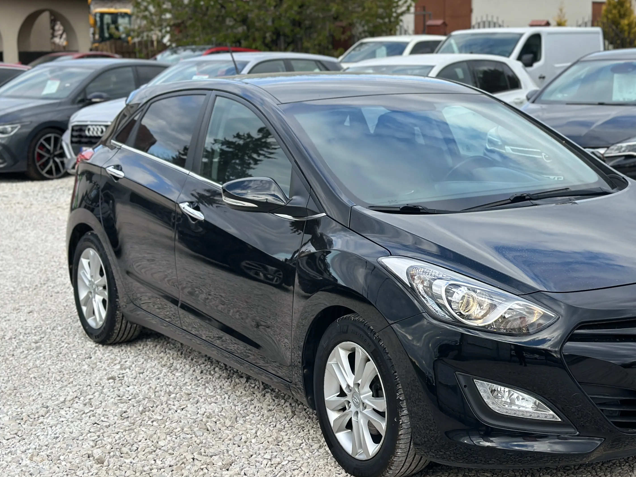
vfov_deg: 22.6
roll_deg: +0.9
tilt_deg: -8.8
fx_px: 1194
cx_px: 428
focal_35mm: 65
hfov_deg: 29.6
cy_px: 219
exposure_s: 1/1212
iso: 80
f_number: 1.78
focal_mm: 6.86
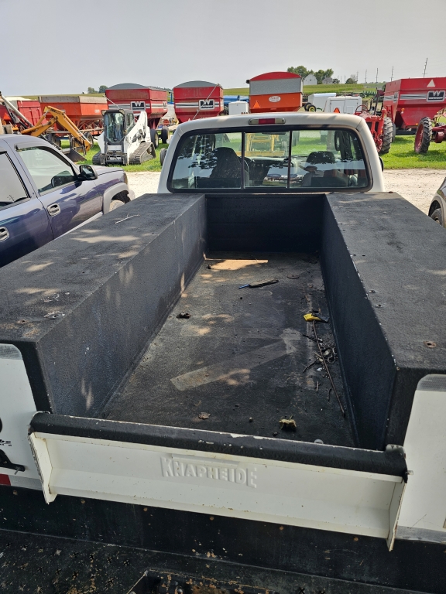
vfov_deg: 73.9
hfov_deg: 58.9
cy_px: 297
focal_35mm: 23
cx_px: 223
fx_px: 395
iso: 10
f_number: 1.7
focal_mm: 6.3
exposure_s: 1/209
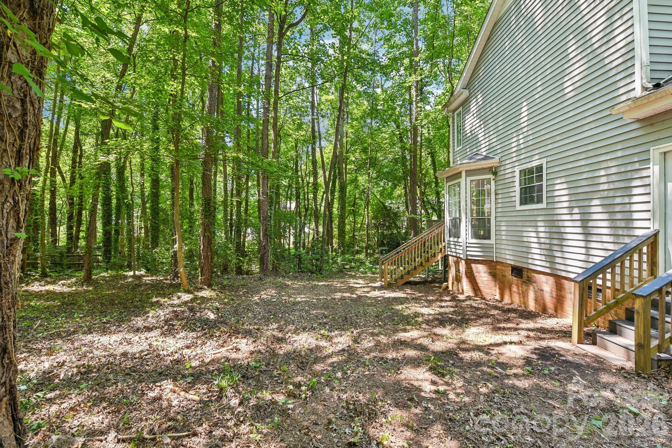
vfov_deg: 81.2
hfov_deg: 104.3
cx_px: 336
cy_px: 224
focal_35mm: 14
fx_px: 261
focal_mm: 14
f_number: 11
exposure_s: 1/13
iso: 200
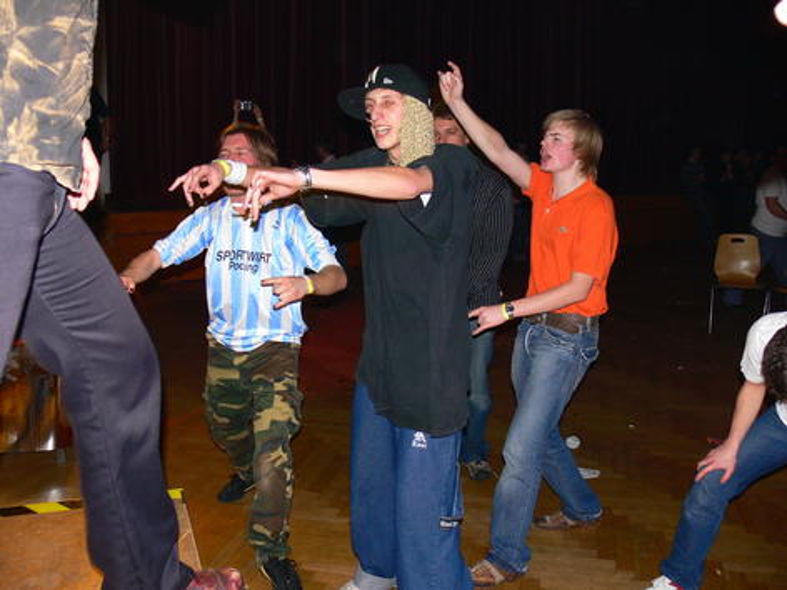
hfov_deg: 52.6
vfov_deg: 40.7
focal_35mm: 35
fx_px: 796
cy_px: 295
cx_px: 394
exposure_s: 1/30
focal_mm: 7.4
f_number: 2.8
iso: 100
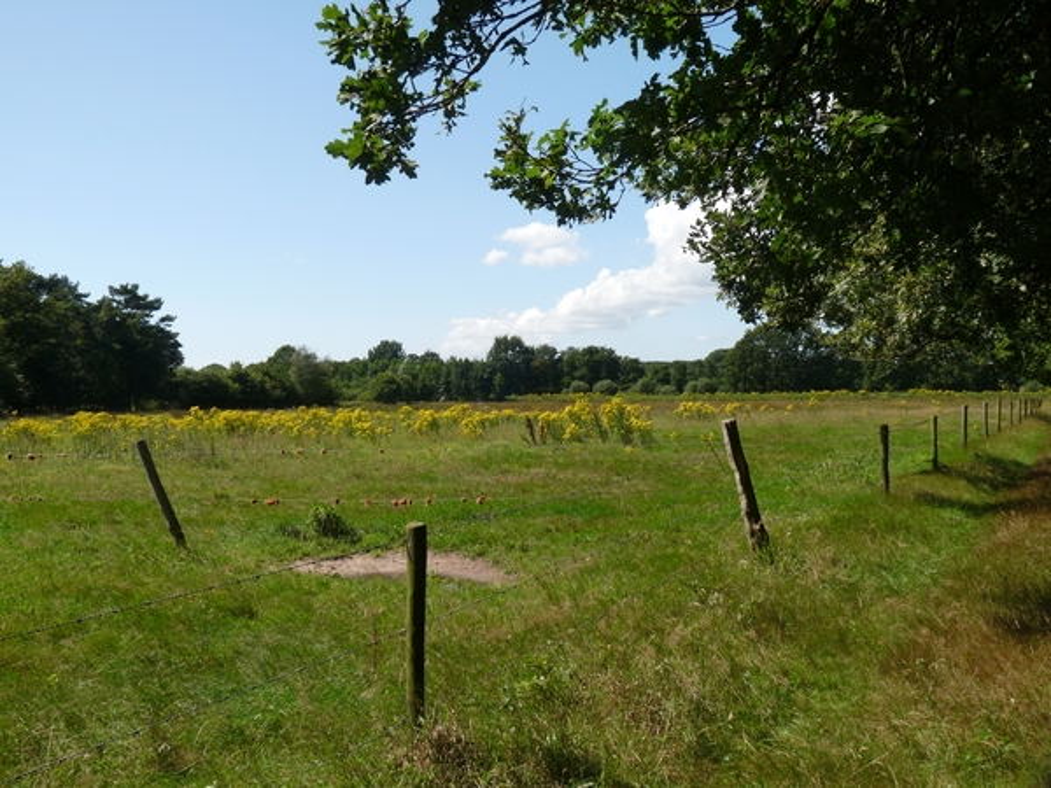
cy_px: 394
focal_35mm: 35
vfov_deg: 40.7
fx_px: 1063
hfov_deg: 52.6
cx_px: 526
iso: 100
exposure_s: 1/800
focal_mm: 6.2
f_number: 4
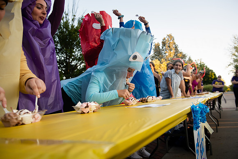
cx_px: 119
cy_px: 80
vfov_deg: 41.1
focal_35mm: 32
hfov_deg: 58.7
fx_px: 212
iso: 640
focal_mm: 32
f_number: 4
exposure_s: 1/400
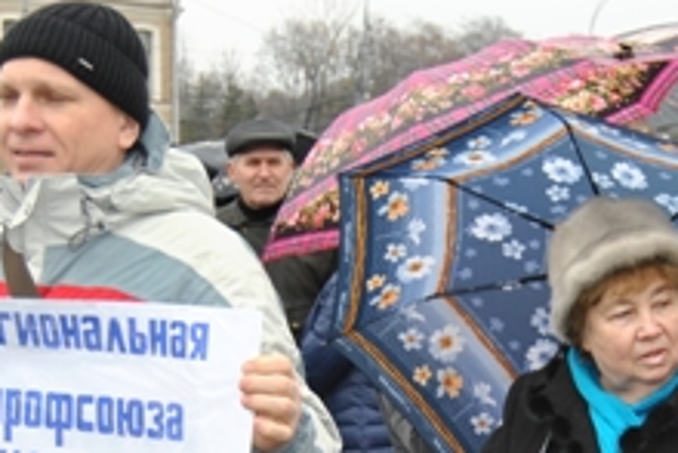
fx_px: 2469
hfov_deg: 15.6
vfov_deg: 10.4
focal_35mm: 131
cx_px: 462
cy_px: 490
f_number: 4.2
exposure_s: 1/160
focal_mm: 30
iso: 100
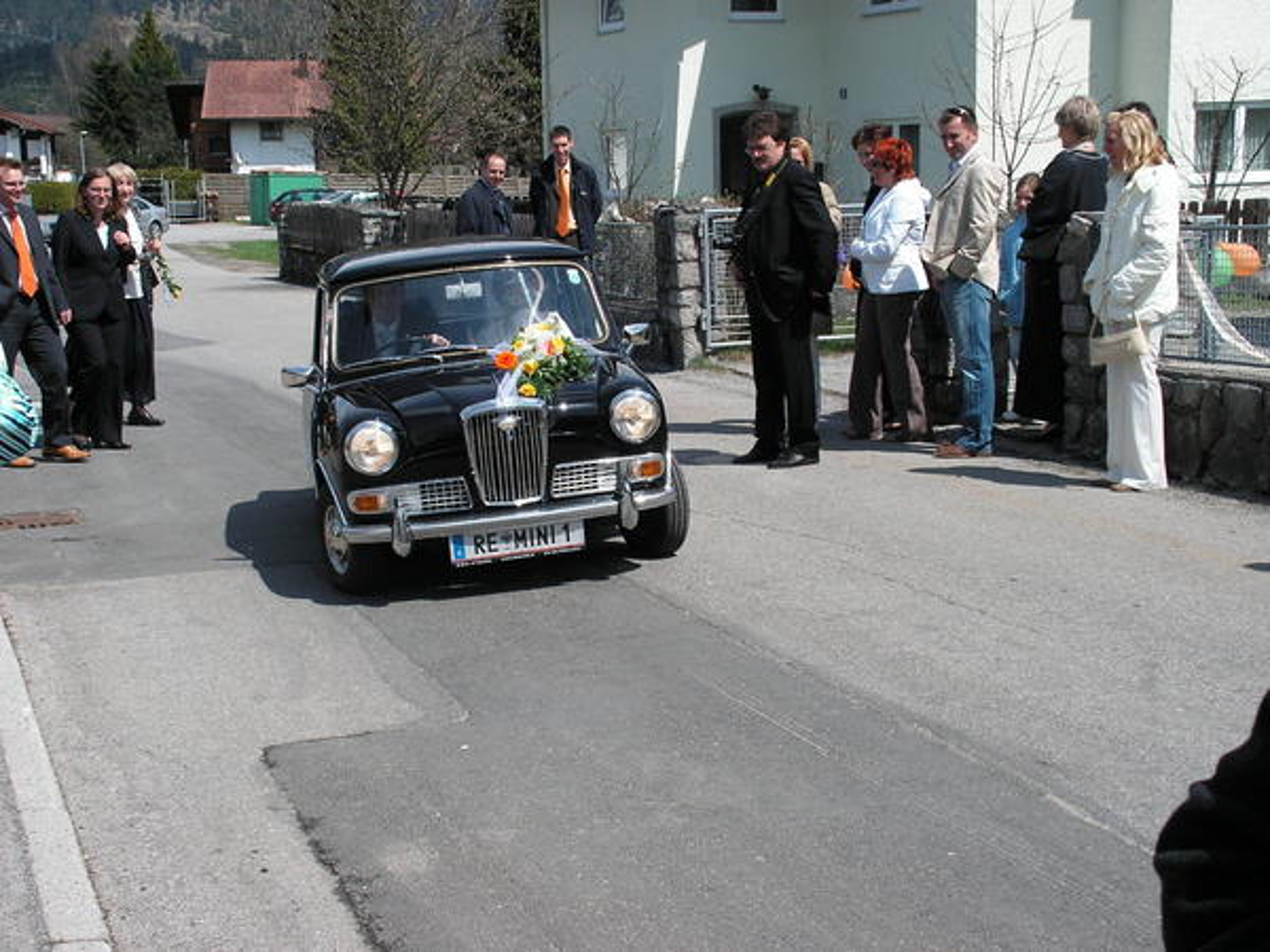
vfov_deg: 25.7
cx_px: 635
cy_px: 476
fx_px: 2091
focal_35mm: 57
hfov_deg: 33.8
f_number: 4.8
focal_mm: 9.6
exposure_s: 1/400
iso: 50
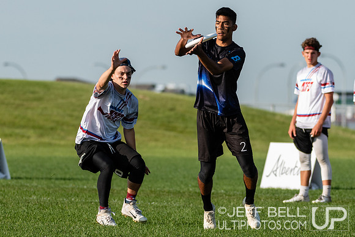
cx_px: 138
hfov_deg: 3.8
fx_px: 5298
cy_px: 121
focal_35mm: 537
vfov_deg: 2.6
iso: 250
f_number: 4
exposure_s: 1/1250
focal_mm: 200
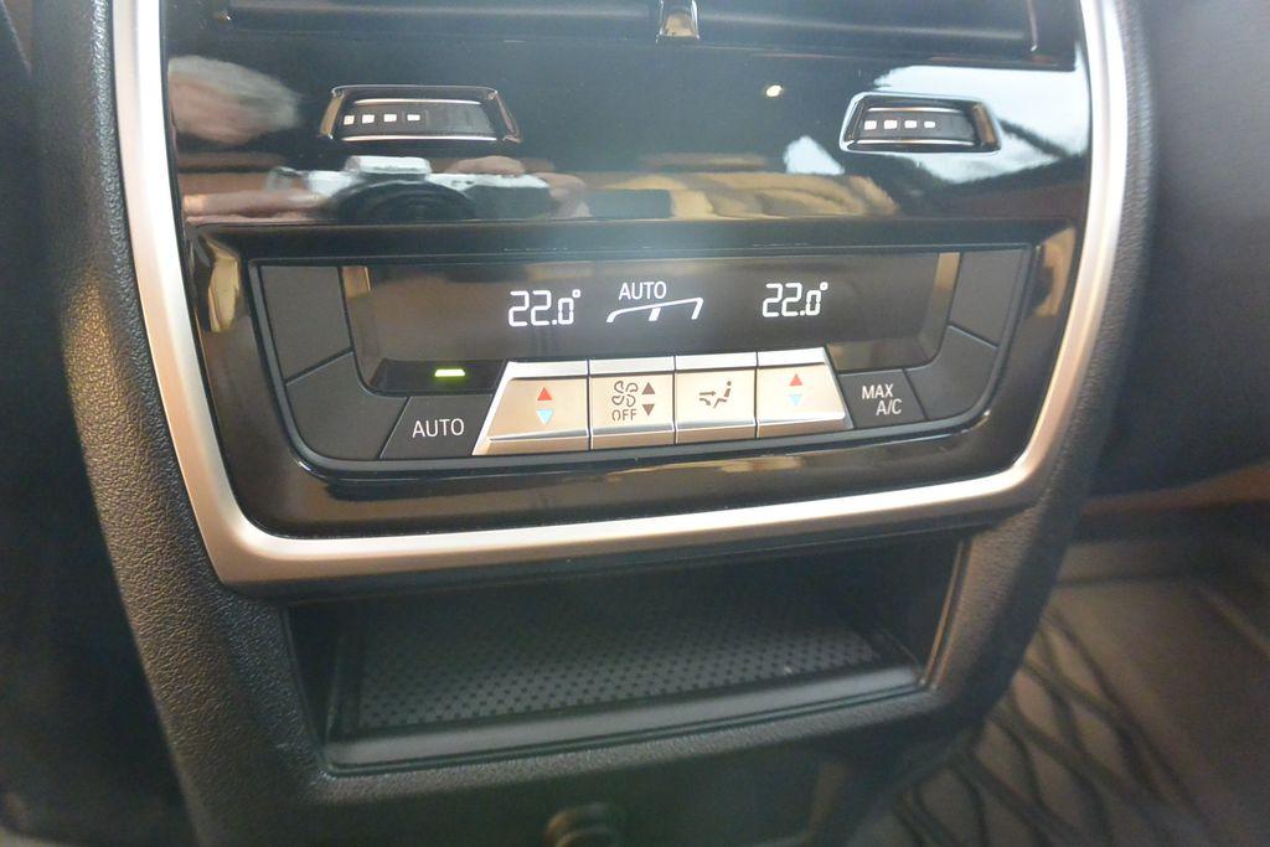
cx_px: 635
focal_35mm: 27
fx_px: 953
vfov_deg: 47.9
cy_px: 424
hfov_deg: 67.4
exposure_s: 1/125
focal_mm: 10
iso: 2200
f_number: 3.5
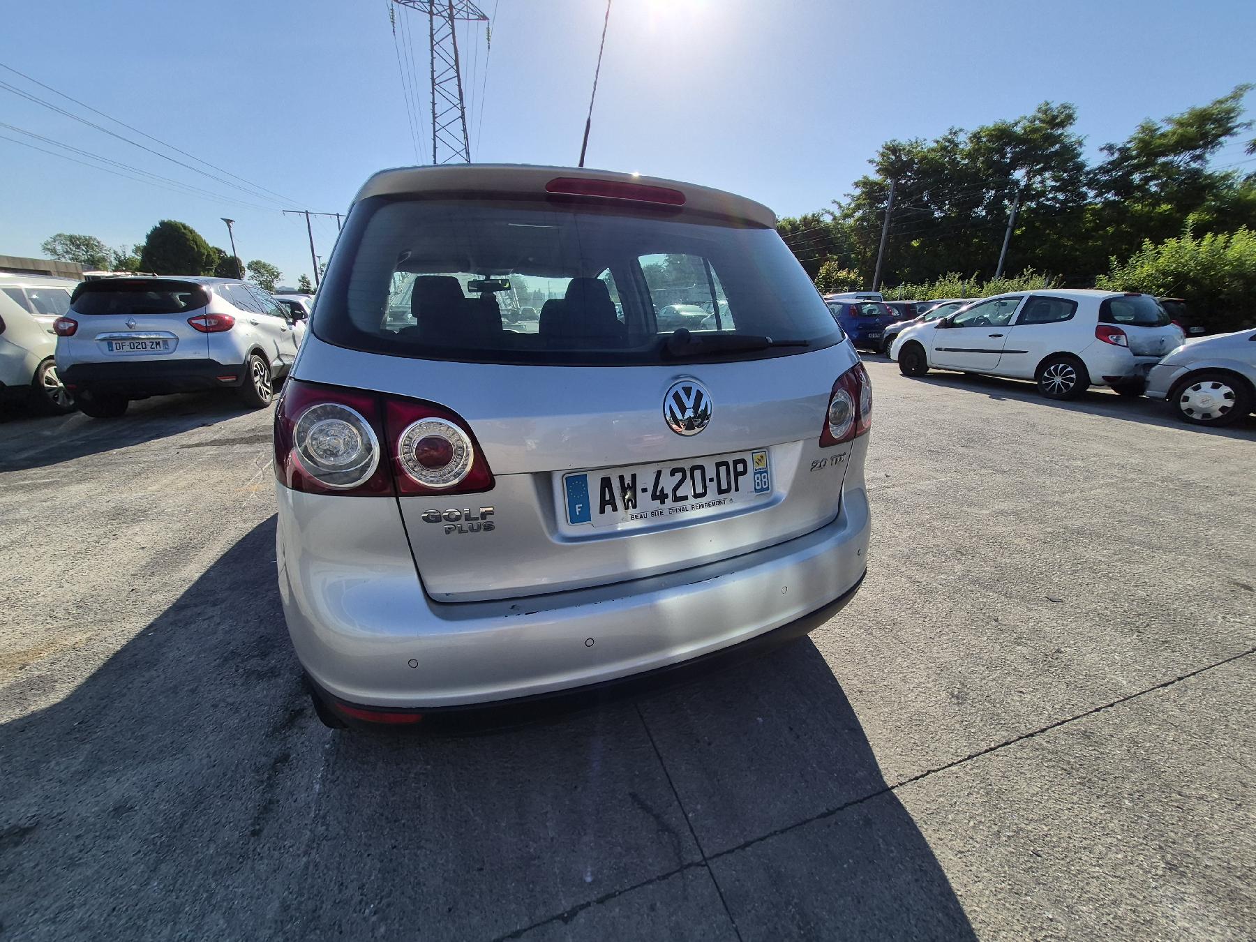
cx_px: 628
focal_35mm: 13
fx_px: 472
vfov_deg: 89.9
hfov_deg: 106.2
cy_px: 471
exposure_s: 1/2500
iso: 40
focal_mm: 1.74
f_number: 2.2
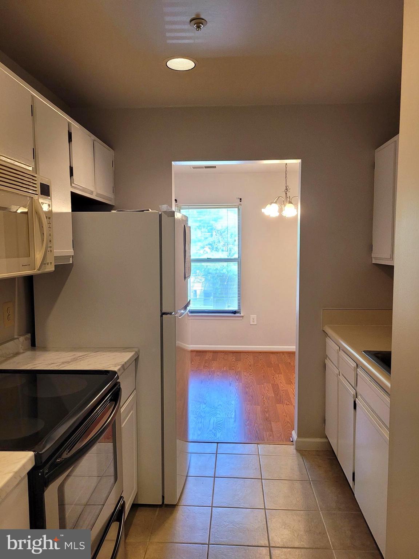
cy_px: 280
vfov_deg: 67.3
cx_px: 210
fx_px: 420
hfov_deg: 53.1
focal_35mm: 26
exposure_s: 1/120
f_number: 1.8
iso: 250
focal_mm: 5.4
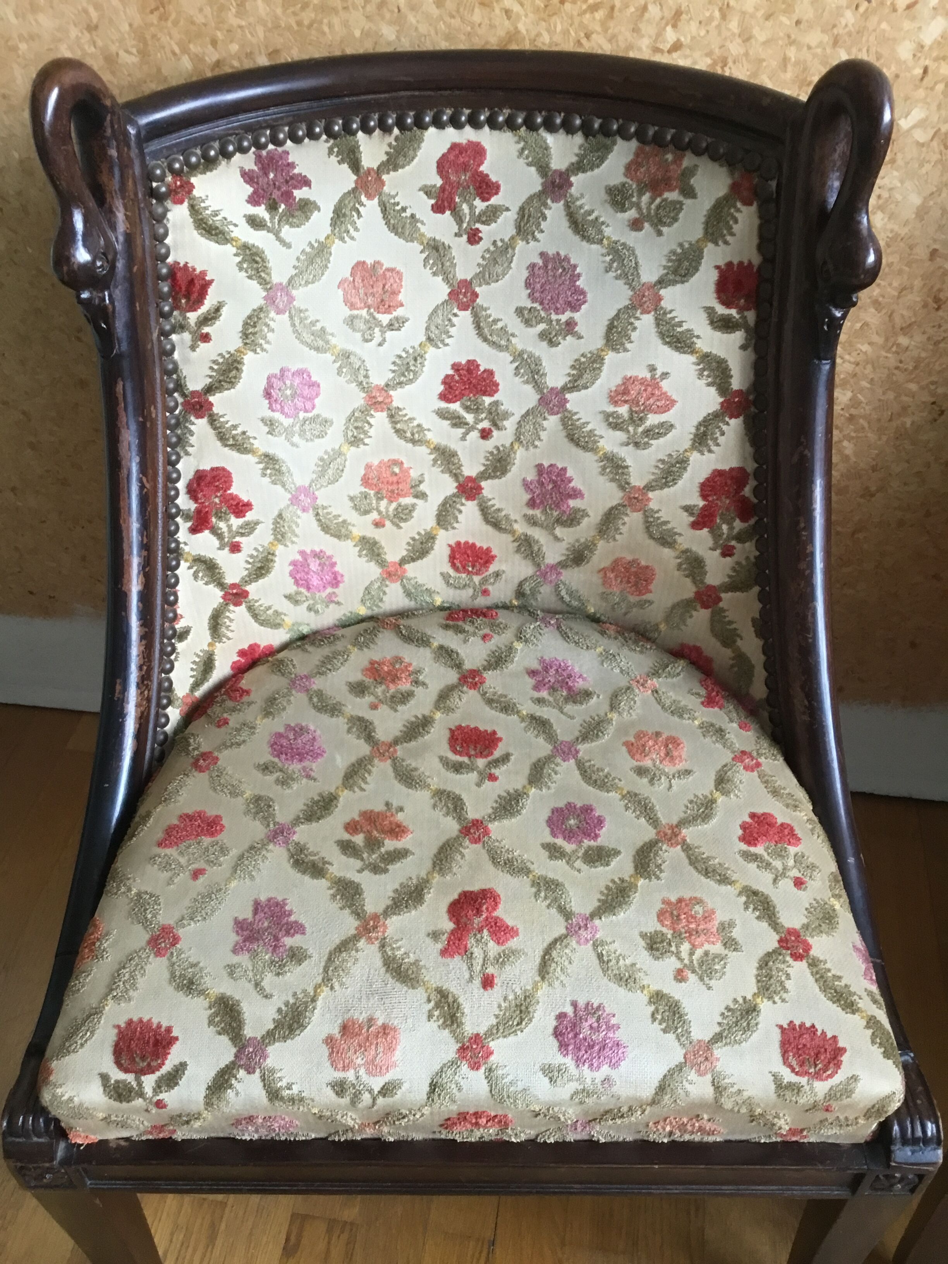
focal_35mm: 31
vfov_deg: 58.4
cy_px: 632
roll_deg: +0.6
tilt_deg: -42.7
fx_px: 1132
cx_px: 474
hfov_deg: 45.4
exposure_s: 1/33
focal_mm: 3.3
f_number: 2.4
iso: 100
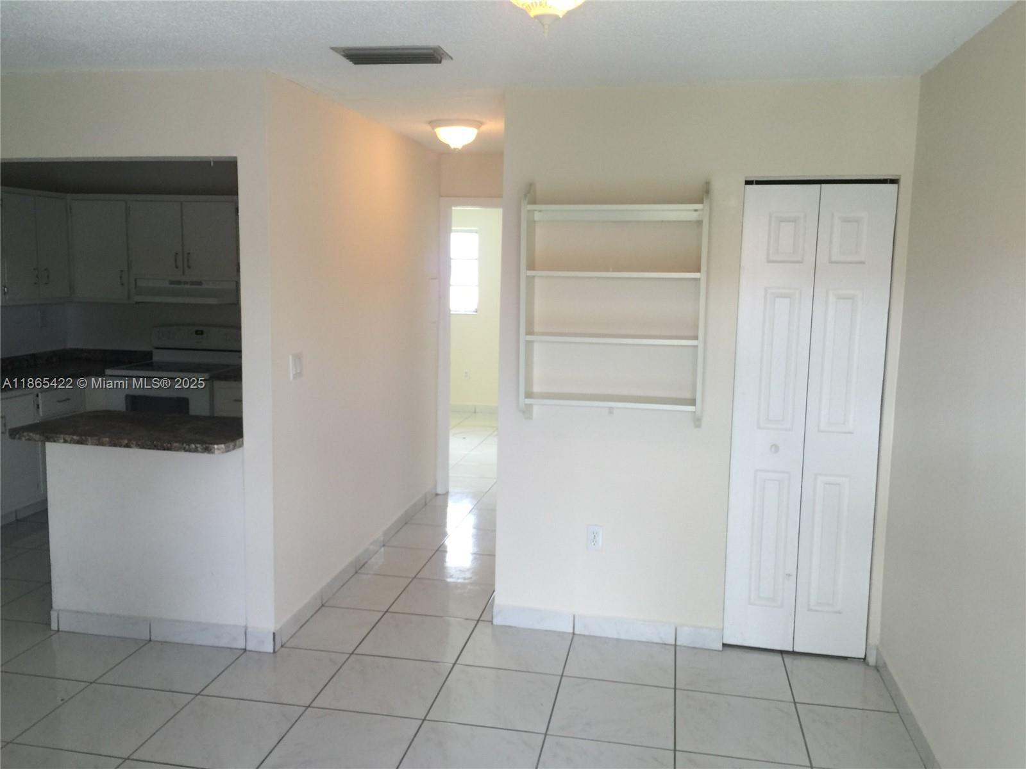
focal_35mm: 29
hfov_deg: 61.7
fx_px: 860
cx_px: 513
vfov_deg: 48.2
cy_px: 384
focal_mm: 4.15
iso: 32
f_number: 2.2
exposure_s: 1/40
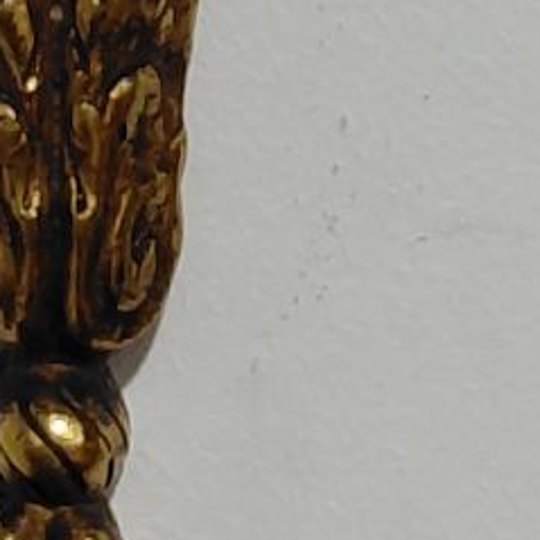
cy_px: -1387
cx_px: 111
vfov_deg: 7.4
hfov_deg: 9.2
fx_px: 3336
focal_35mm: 189
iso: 80
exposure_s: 1/100
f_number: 1.8
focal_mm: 4.69
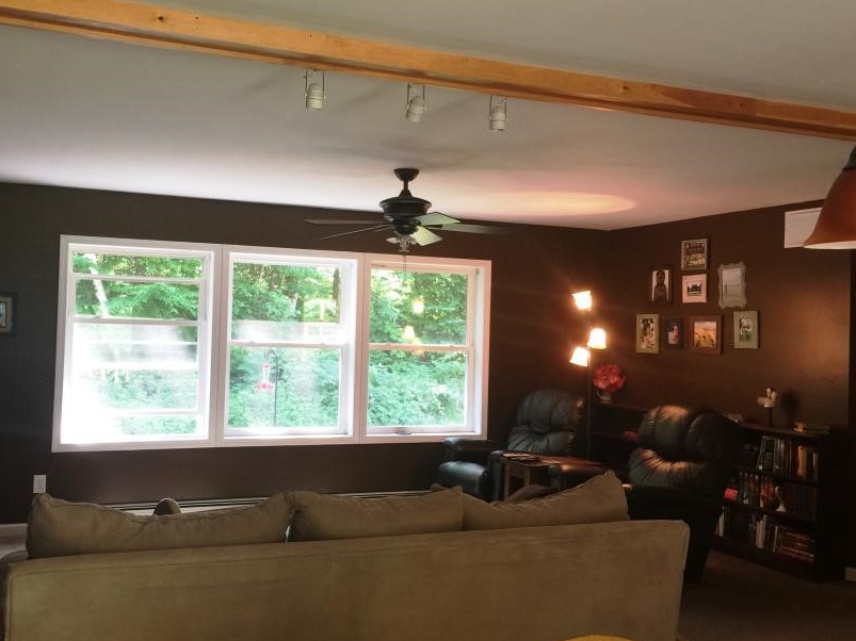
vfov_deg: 38.7
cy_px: 316
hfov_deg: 50.0
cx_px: 381
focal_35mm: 37
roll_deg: -2.3
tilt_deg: +0.1
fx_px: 915
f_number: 2.2
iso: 50
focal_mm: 4.15
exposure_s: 1/15
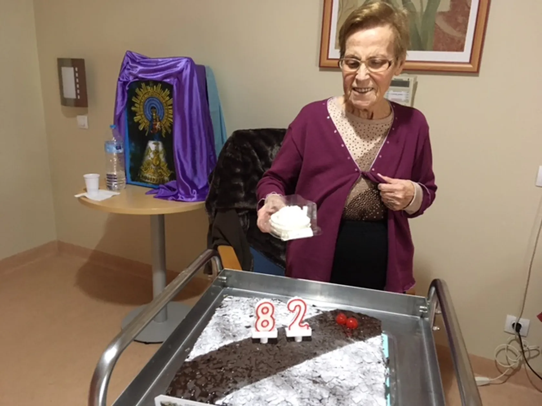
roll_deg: -1.6
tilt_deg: -15.7
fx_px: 454
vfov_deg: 48.2
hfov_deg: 61.7
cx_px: 271
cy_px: 203
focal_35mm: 29
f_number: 2.2
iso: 400
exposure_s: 1/17
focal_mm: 4.15
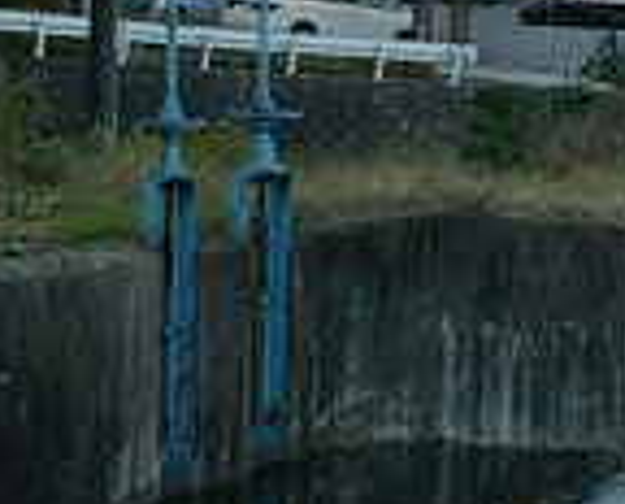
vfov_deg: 6.9
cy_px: -48
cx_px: 790
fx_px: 4167
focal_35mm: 225
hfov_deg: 8.5
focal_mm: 45
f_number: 5.6
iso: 800
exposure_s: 1/40
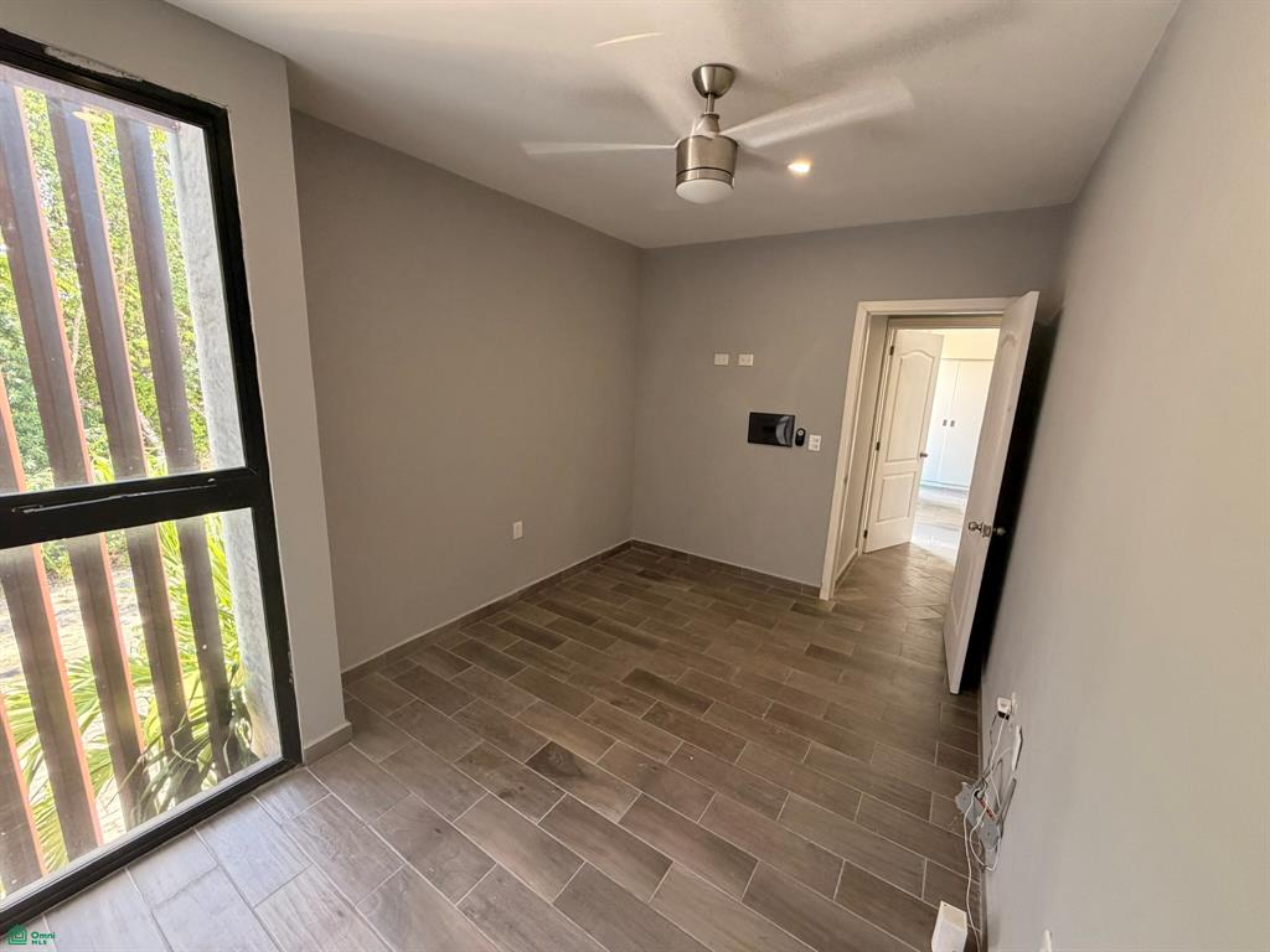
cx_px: 635
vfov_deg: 85.7
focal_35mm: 14
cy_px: 476
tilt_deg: -12.7
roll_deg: -1.6
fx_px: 514
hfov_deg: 102.1
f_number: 2.2
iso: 320
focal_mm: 2.22
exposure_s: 1/121
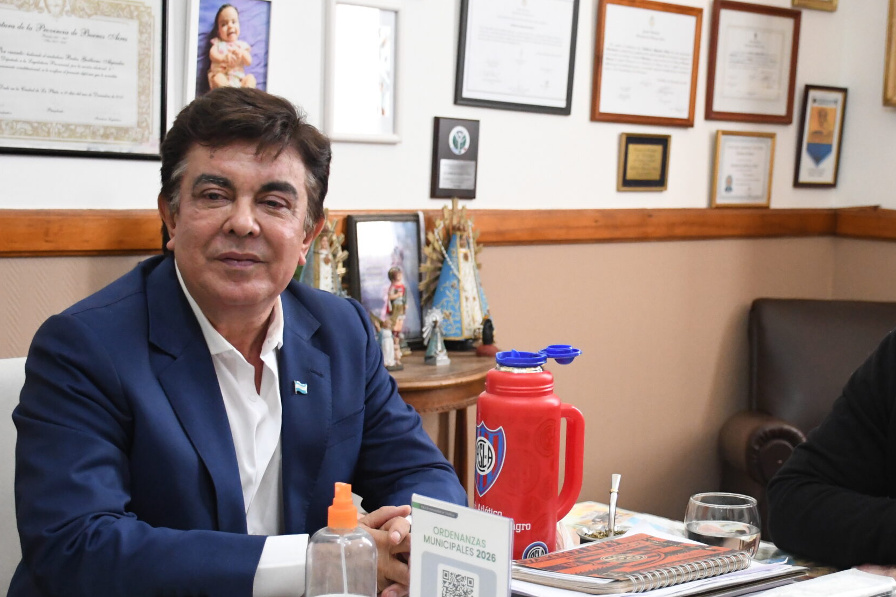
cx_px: 629
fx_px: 1717
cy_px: 383
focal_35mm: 69
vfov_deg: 19.7
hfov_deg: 29.0
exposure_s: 1/250
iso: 4000
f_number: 4
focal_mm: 30
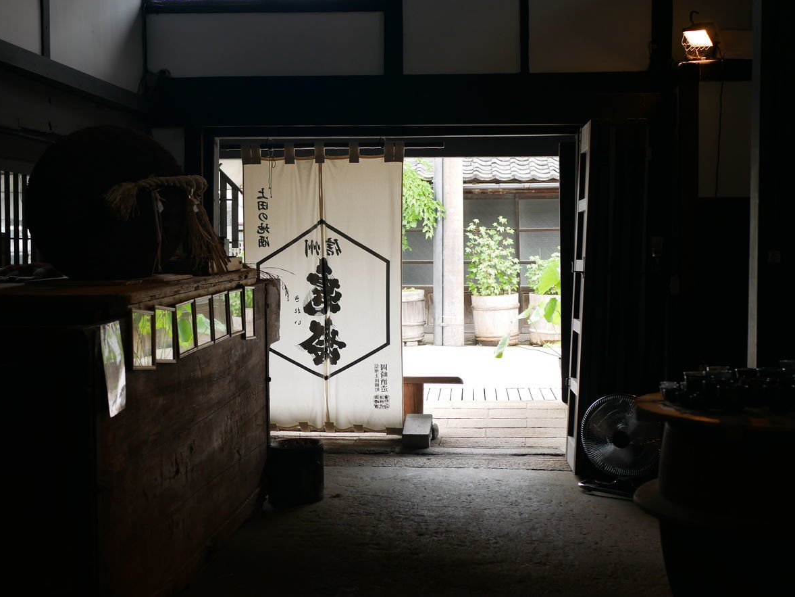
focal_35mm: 51
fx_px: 1171
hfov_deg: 37.5
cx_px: 396
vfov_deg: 28.6
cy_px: 293
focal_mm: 25
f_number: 2.5
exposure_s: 1/200
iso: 200
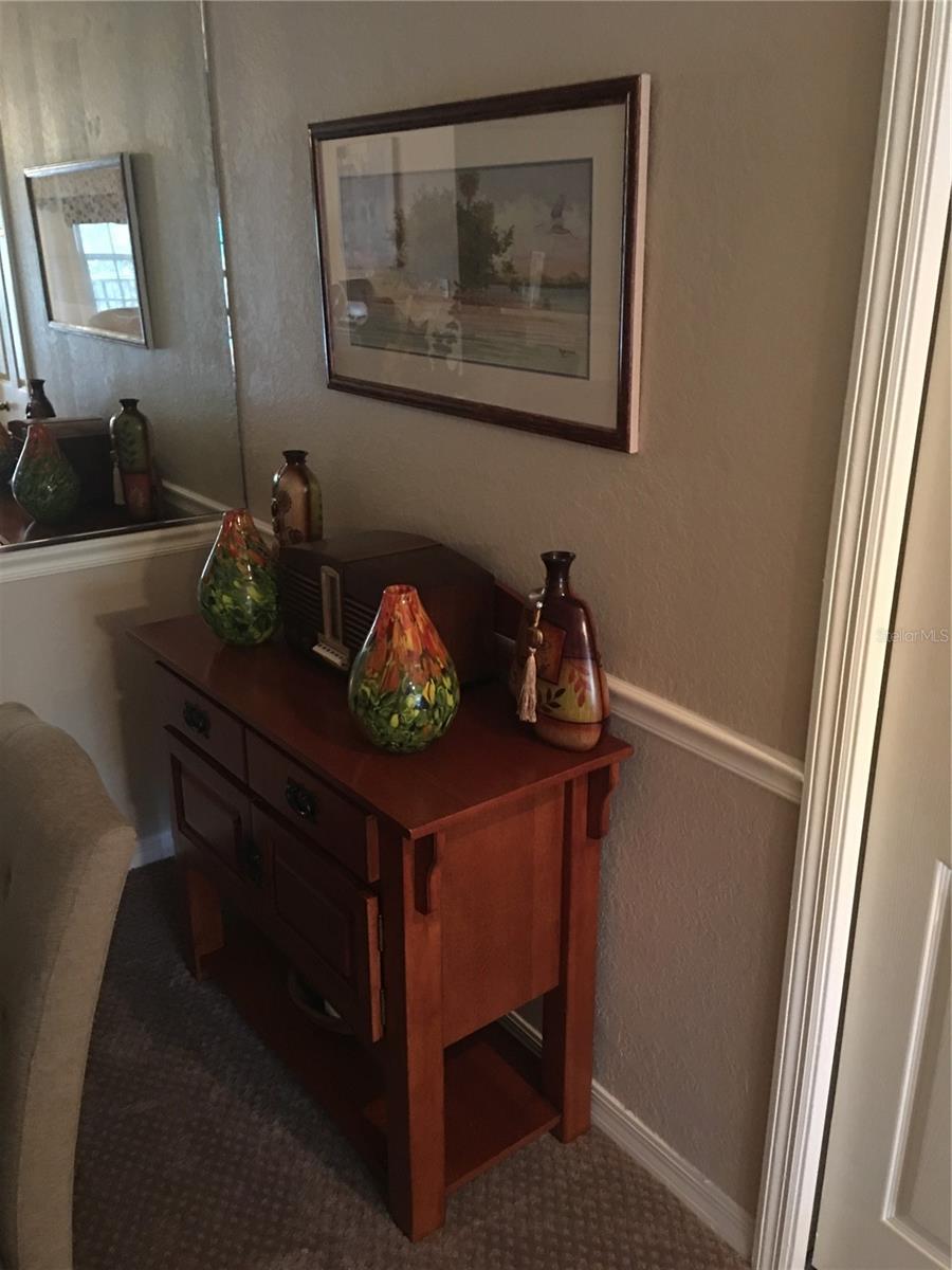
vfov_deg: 61.7
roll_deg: -0.4
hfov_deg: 48.2
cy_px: 635
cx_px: 476
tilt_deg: -20.0
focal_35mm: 29
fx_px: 1063
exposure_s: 1/4
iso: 125
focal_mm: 4.15
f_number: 2.2
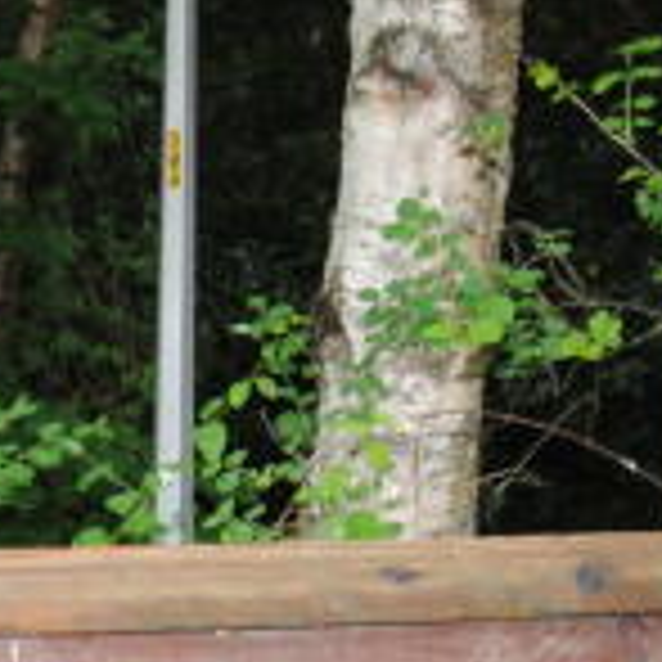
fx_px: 3851
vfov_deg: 9.5
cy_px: 1092
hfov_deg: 9.4
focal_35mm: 178
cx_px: -504
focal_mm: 20
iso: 200
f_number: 5.6
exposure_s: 1/60
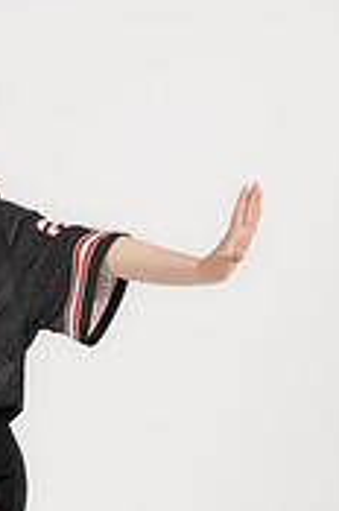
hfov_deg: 11.6
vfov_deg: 17.5
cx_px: -47
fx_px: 1645
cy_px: 435
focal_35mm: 116
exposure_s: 1/125
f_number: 8
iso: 320
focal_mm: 45
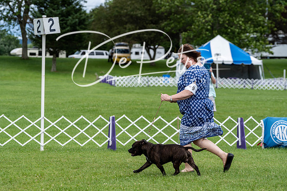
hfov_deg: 15.5
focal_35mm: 132
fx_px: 1053
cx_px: 144
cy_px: 96
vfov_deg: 10.4
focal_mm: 132
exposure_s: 1/400
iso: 160
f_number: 5.6
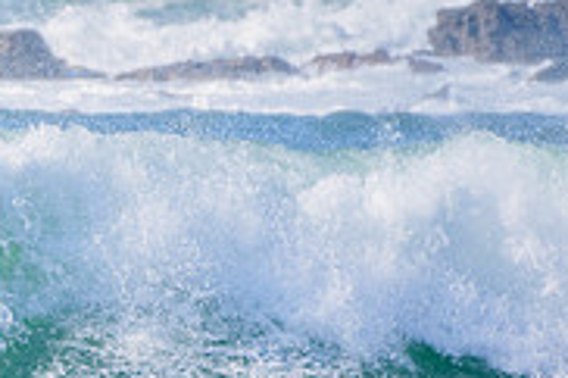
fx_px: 37690
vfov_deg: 0.6
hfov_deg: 0.9
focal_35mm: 2391
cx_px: -306
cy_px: 423
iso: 450
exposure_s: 1/2000
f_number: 5.6
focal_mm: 500
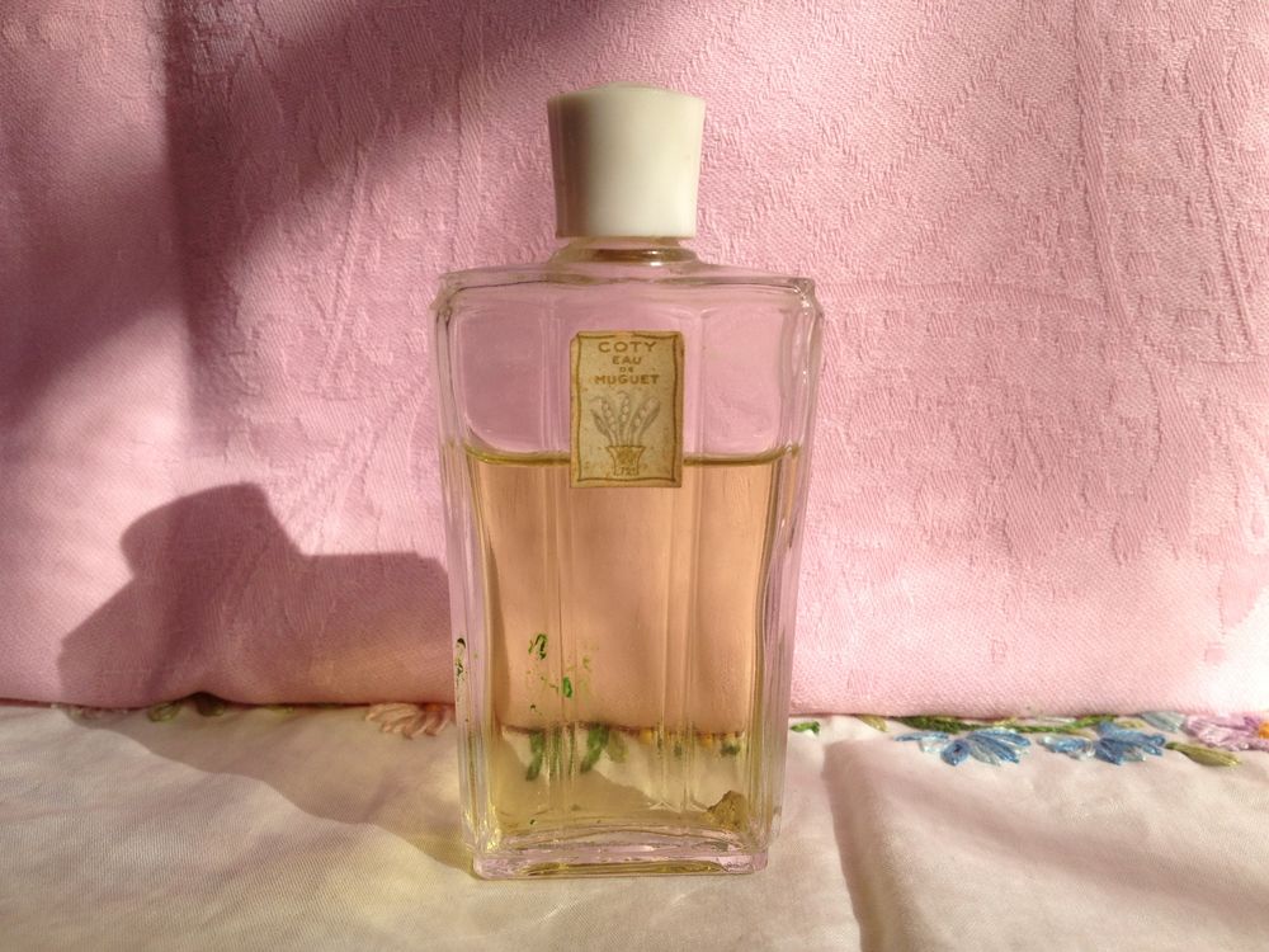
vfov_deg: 40.7
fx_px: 1283
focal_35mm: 35
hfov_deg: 52.6
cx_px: 634
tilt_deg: -11.4
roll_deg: -1.1
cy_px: 476
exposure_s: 1/649
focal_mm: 4.28
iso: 50
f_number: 2.4
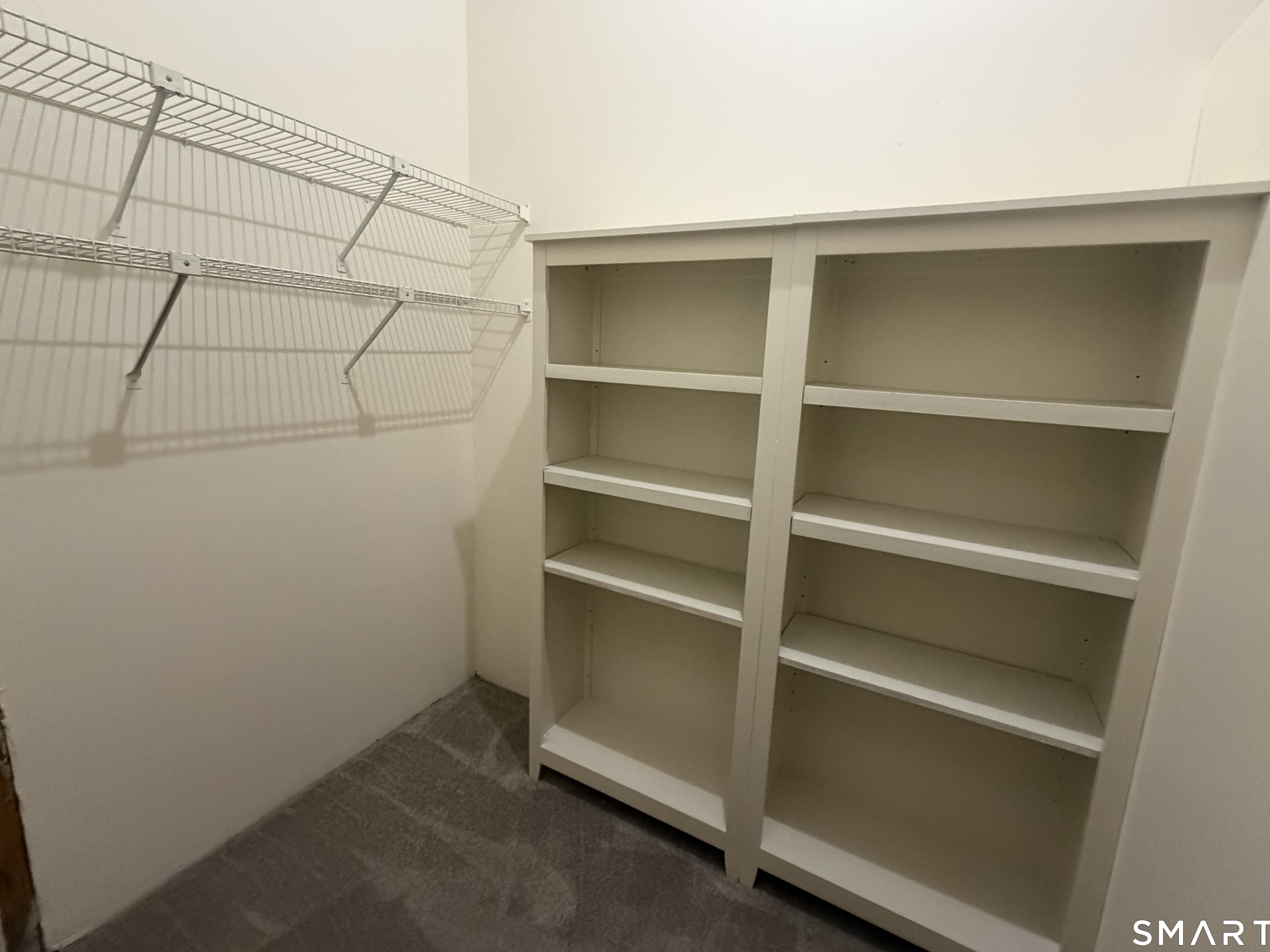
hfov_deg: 98.1
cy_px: 446
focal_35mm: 15
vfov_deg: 81.6
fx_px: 550
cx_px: 655
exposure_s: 1/60
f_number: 2.2
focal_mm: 2.22
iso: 640
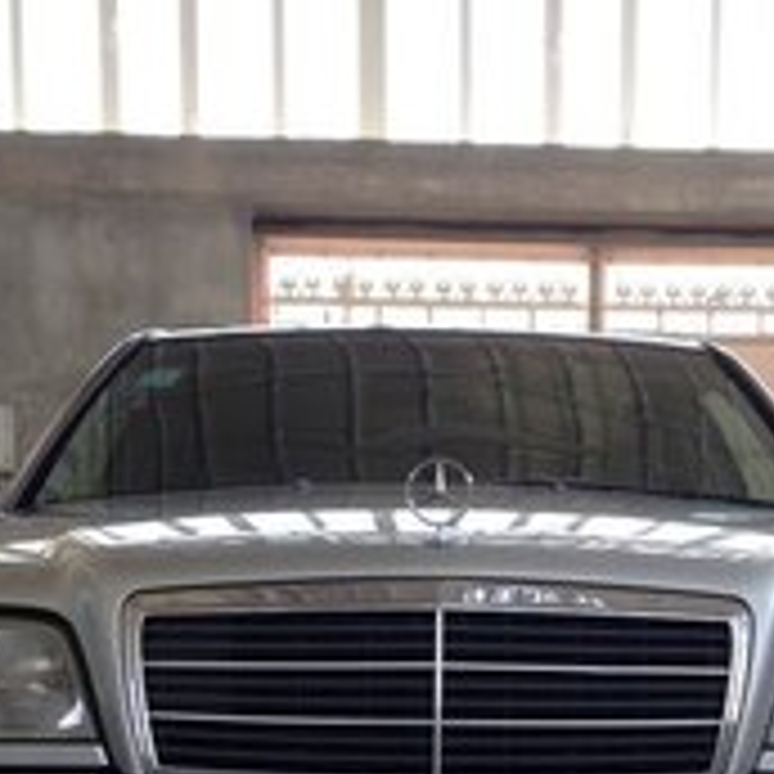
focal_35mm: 84
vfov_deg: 19.3
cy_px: 968
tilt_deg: -5.3
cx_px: 477
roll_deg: -0.8
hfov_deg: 20.6
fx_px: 2125
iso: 50
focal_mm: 4.12
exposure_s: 1/135
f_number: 2.4
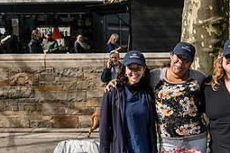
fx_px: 390
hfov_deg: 32.4
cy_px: 130
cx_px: 165
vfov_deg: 21.9
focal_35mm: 61
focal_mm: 24
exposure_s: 1/4000
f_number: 5
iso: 1000
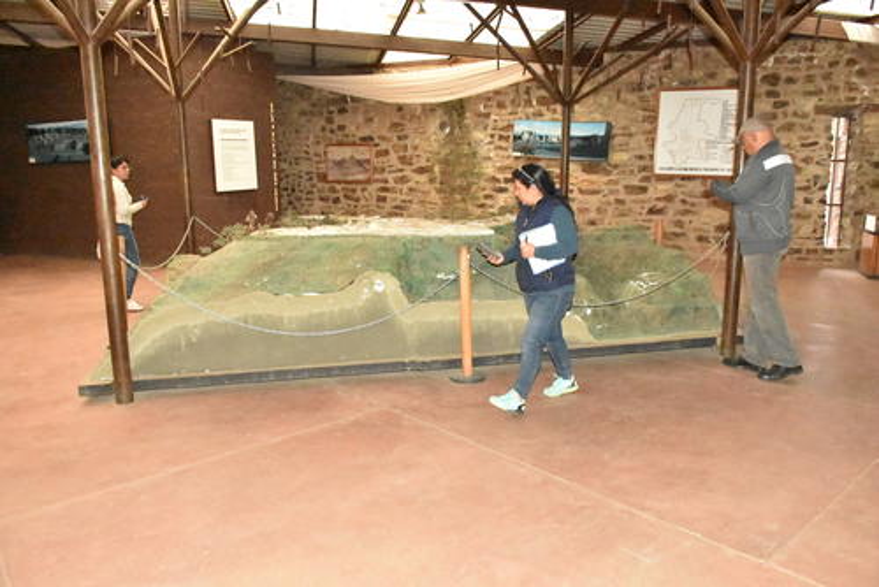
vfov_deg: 48.0
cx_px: 440
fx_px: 660
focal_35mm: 27
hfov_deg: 67.4
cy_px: 294
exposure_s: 1/250
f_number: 5
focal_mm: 18
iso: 25600
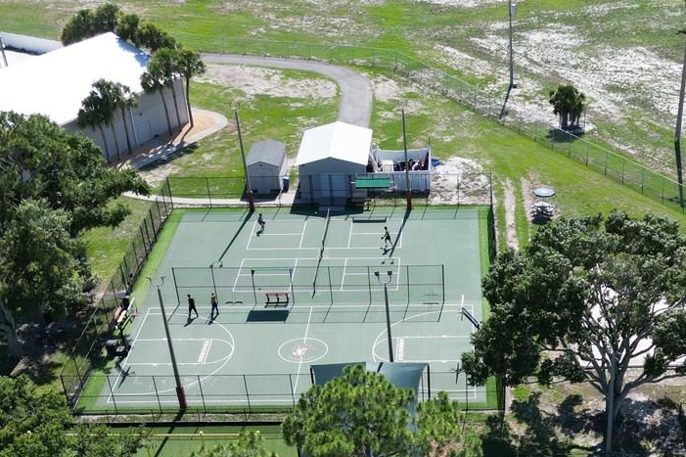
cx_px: 472
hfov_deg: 34.6
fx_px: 1086
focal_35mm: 57
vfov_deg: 22.1
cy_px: 533
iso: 140
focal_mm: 6.72
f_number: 1.7
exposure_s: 1/2000
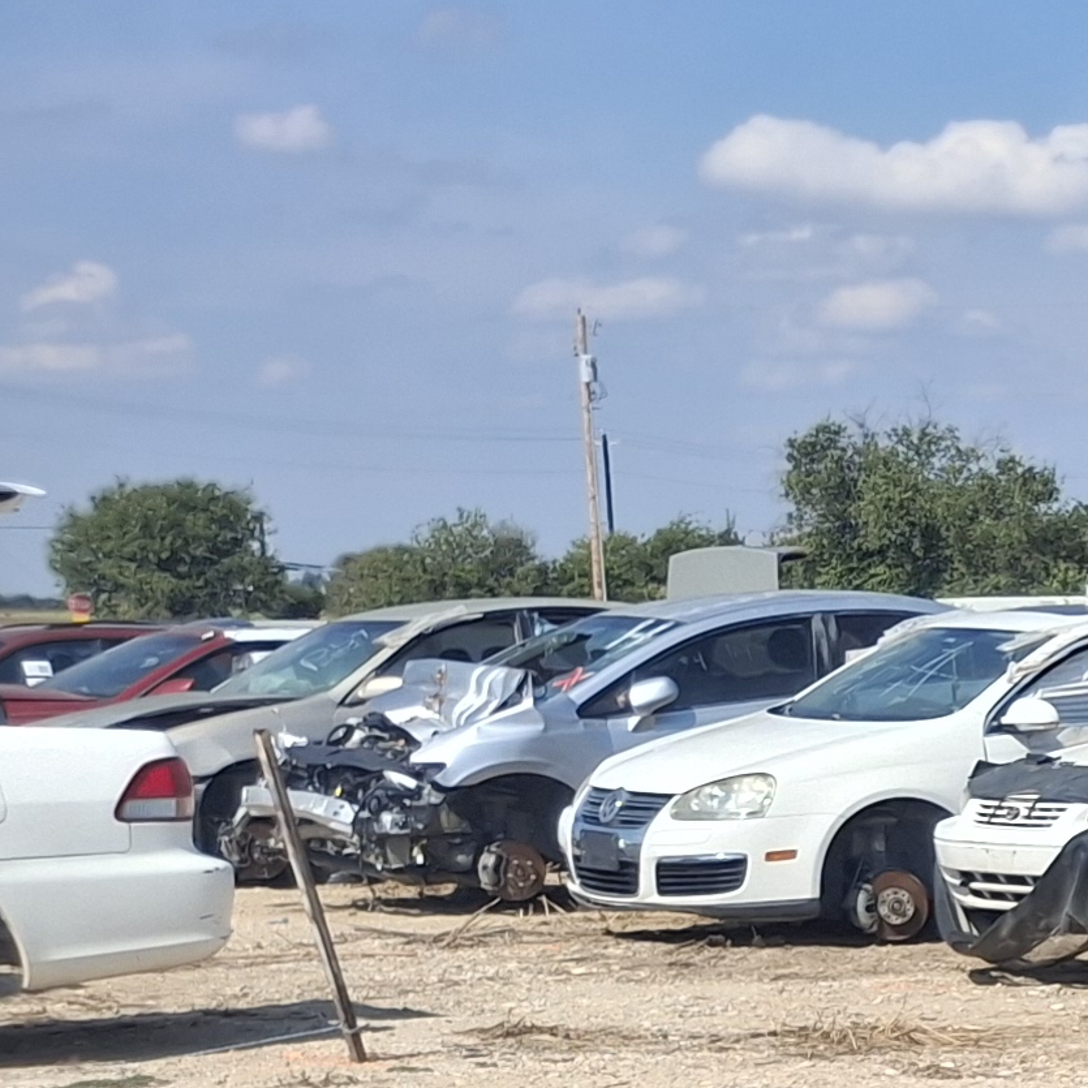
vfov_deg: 15.3
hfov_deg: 12.9
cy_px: 1466
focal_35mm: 108
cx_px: 2487
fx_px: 3840
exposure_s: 1/2088
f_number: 1.8
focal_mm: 4.69
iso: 32
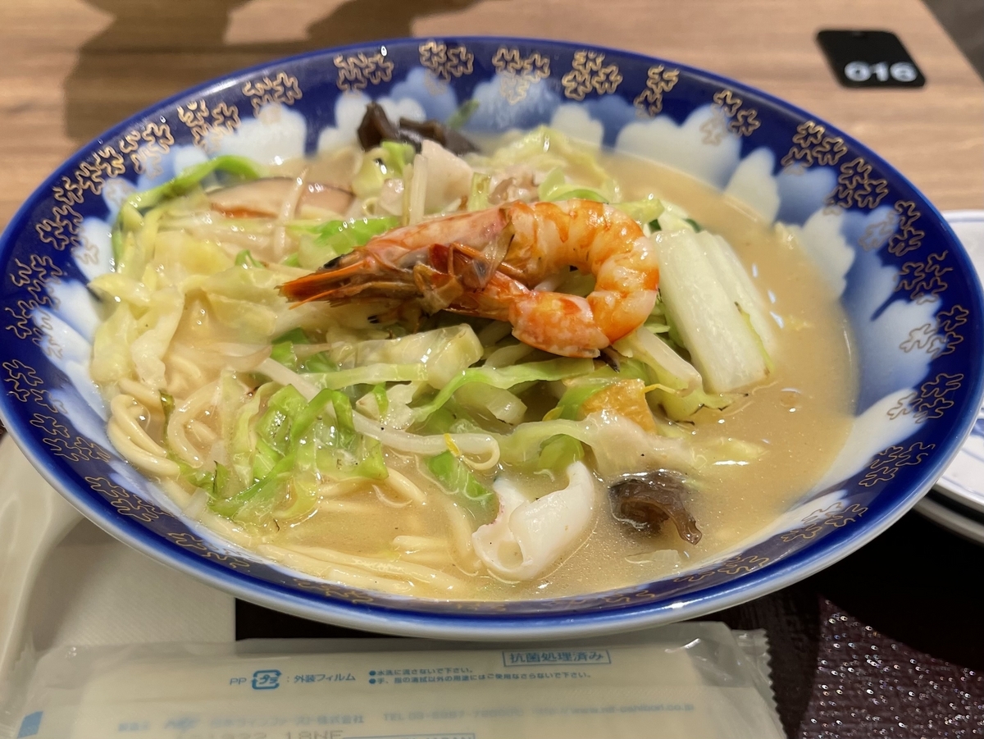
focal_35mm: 26
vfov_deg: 53.1
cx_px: 492
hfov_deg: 67.3
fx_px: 739
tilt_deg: -48.3
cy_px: 370
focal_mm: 5.1
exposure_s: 1/120
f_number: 1.6
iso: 125
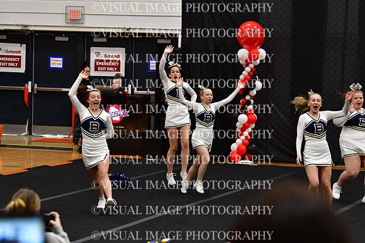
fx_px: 1521
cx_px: 182
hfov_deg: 13.7
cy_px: 122
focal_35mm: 150
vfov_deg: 9.2
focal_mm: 100
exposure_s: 1/500
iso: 4000
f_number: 4
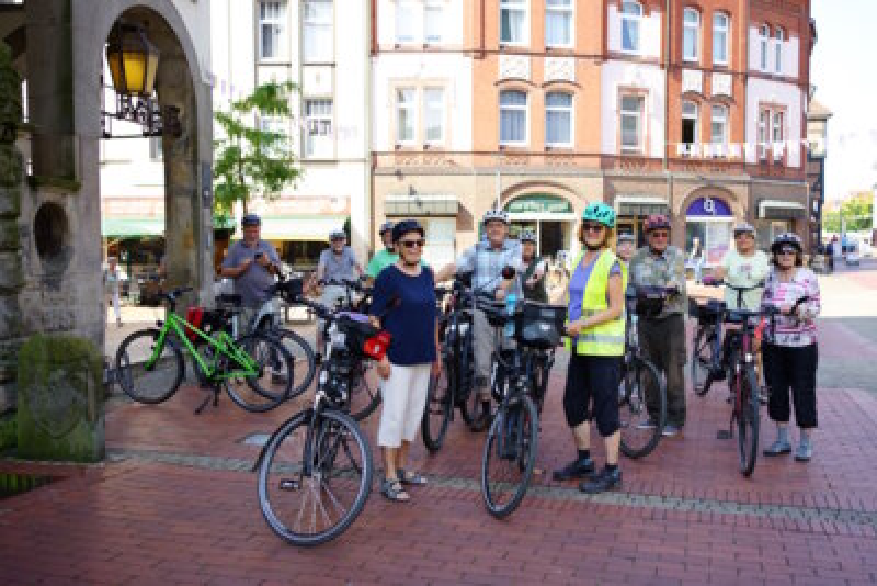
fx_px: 853
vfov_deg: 37.9
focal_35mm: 35
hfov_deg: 54.4
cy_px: 293
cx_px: 438
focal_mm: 35
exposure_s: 1/250
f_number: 3.5
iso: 100
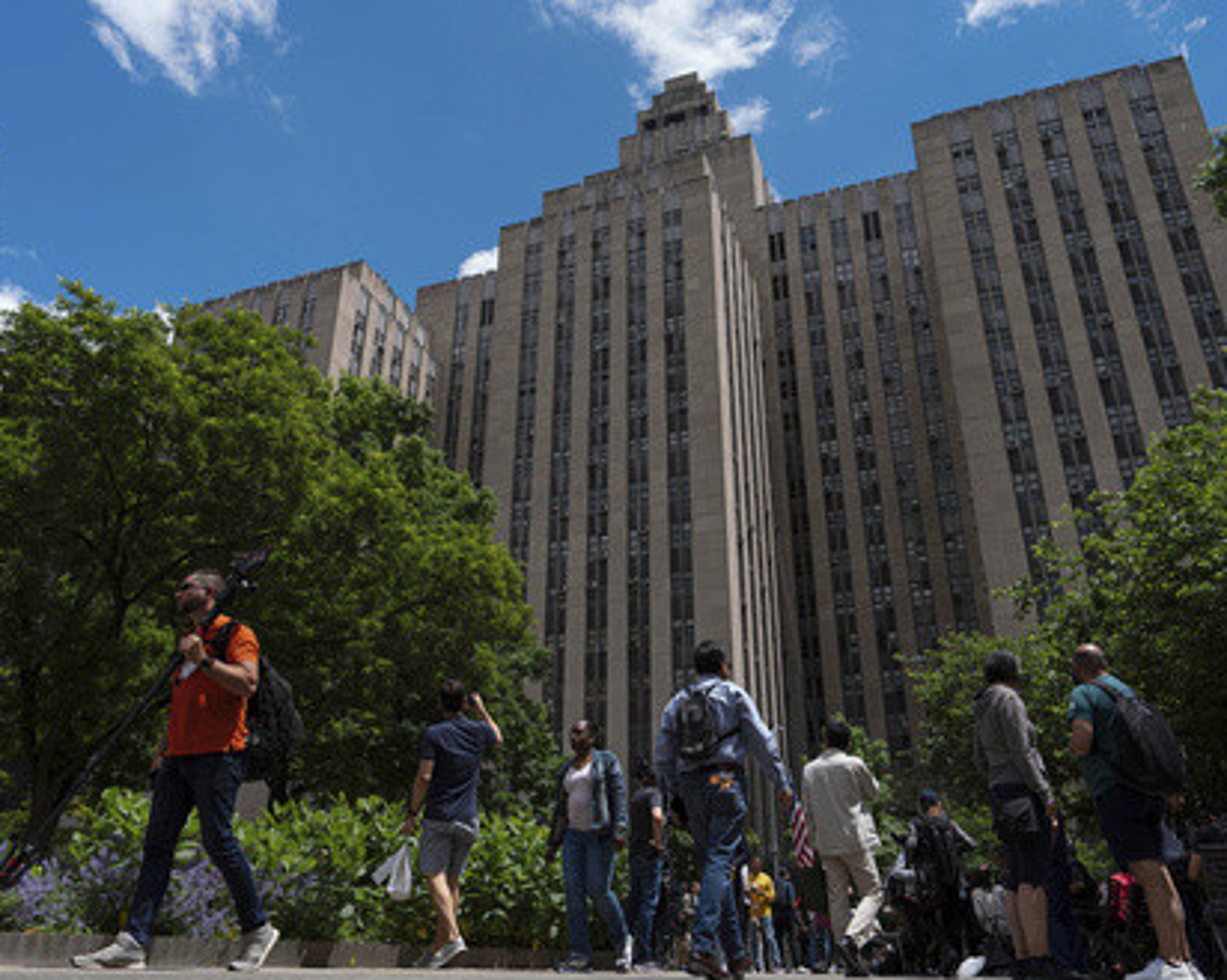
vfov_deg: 51.5
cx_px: 628
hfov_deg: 62.2
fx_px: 1016
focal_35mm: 28
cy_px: 484
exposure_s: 1/1600
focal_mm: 24
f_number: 4
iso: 125
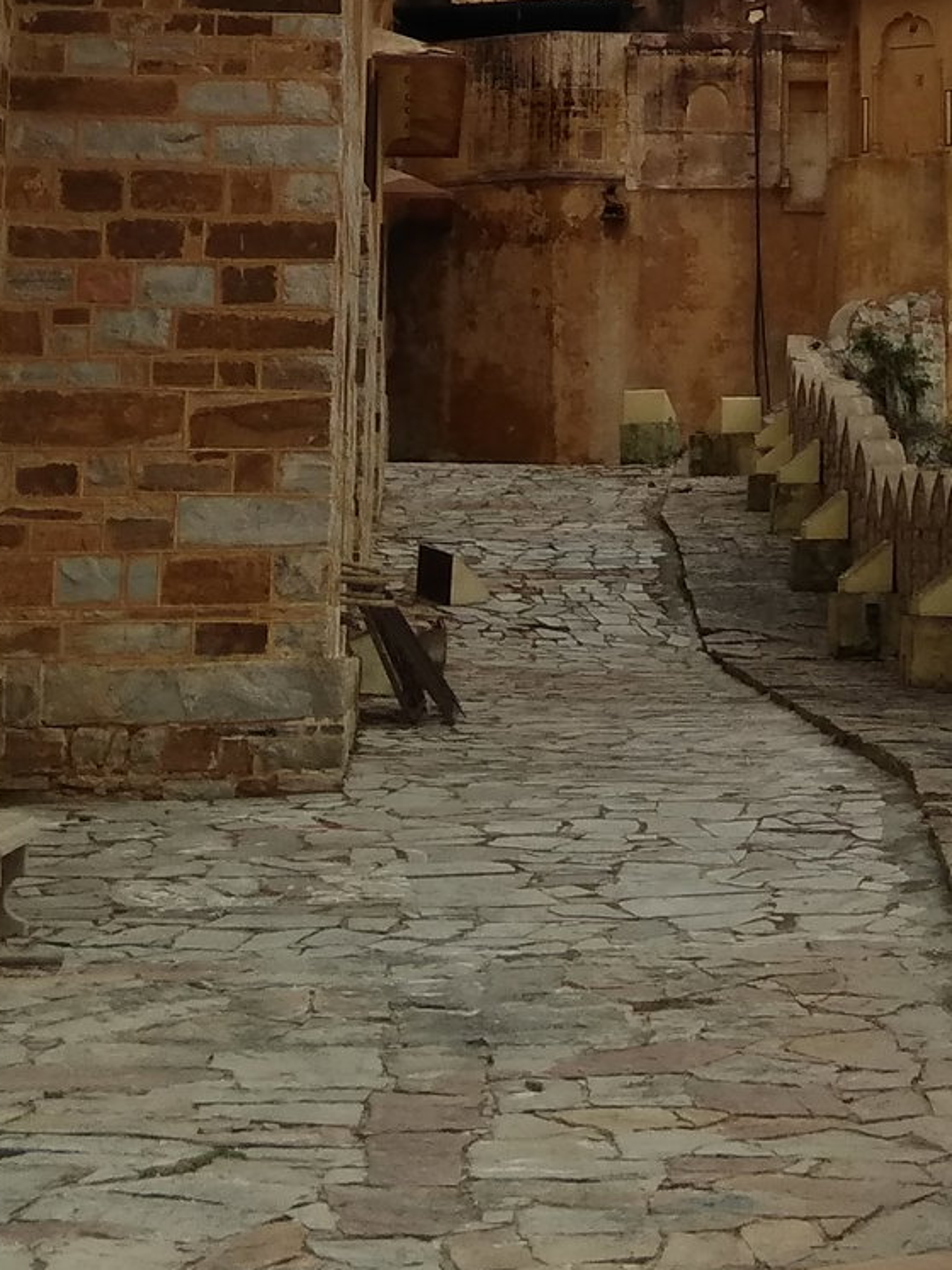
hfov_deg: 30.3
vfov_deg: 36.8
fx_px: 1651
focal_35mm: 45
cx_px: 913
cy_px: -60
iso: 100
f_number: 2
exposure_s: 1/1446
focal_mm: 3.57
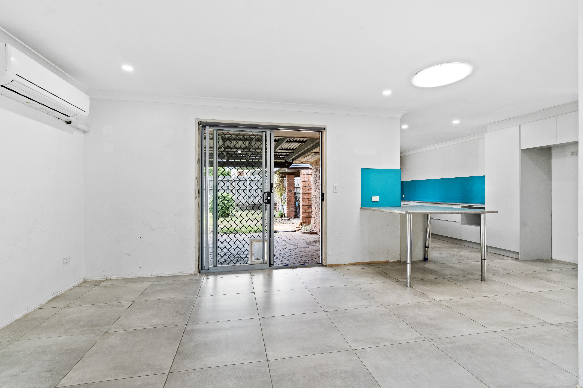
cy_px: 194
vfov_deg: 73.7
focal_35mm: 16
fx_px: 259
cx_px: 292
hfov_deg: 96.7
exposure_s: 1/4
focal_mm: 16
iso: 200
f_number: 8
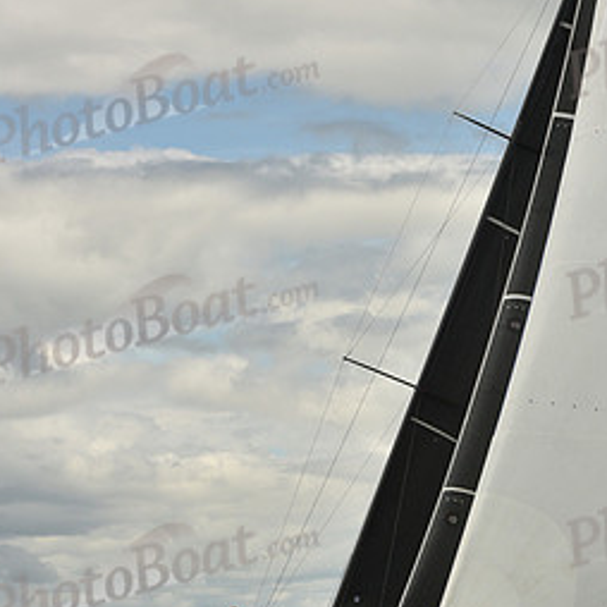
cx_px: 443
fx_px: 3472
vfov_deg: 10.0
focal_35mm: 175
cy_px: 416
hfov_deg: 10.0
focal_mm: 90
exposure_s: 1/800
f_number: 11
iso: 320
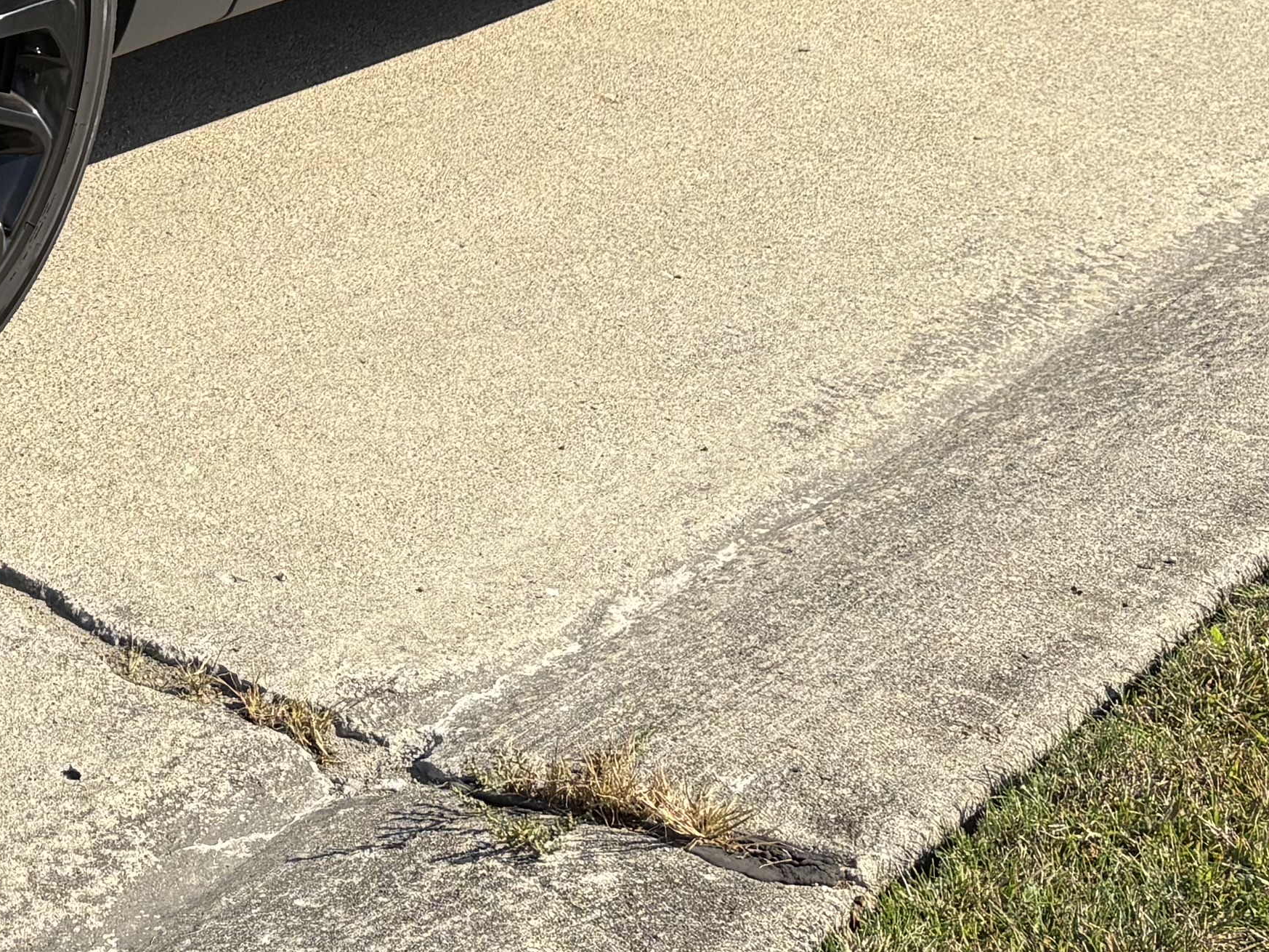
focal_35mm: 85
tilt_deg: -15.8
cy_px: -112
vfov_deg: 16.8
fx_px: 3116
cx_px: -144
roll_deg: -2.1
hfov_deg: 21.7
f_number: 1.6
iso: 50
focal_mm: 5.96
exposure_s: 1/2364
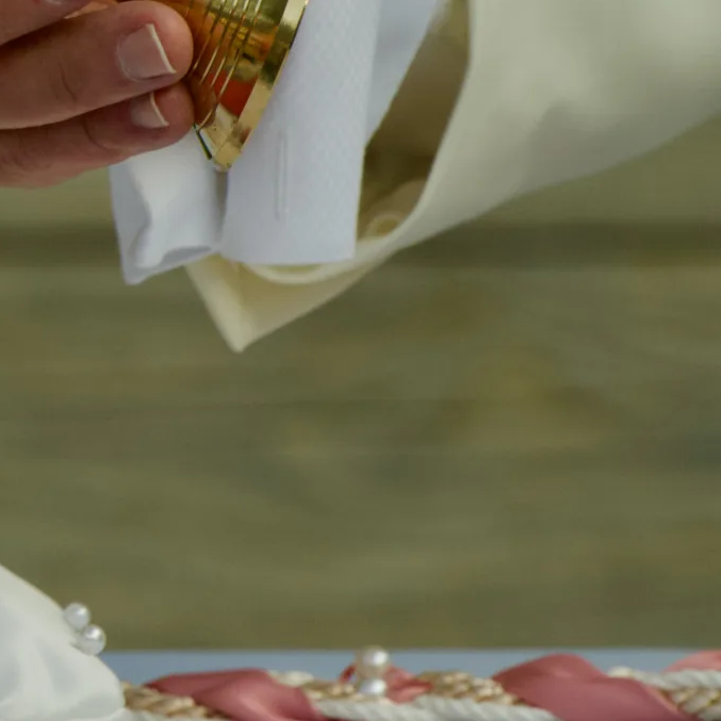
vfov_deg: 1.7
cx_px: -538
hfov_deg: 1.7
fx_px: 24083
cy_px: -146
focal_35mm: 1022
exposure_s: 1/320
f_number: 13
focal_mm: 318
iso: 1600
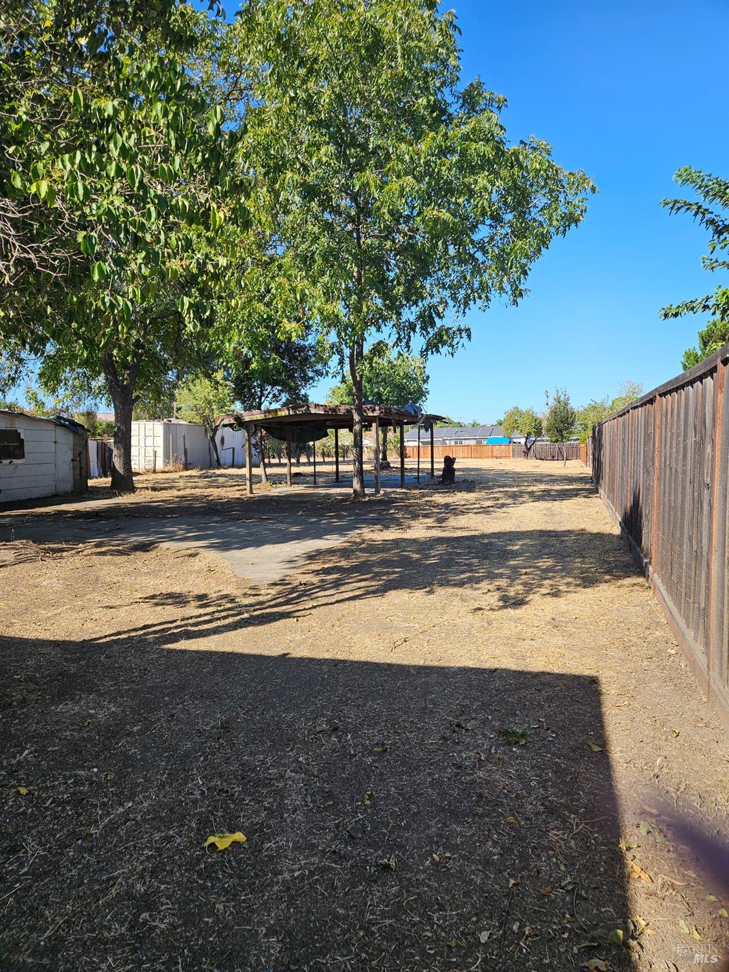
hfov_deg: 58.9
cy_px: 486
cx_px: 364
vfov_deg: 73.9
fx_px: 646
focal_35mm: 23
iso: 25
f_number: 1.8
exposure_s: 1/1114
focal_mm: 5.4
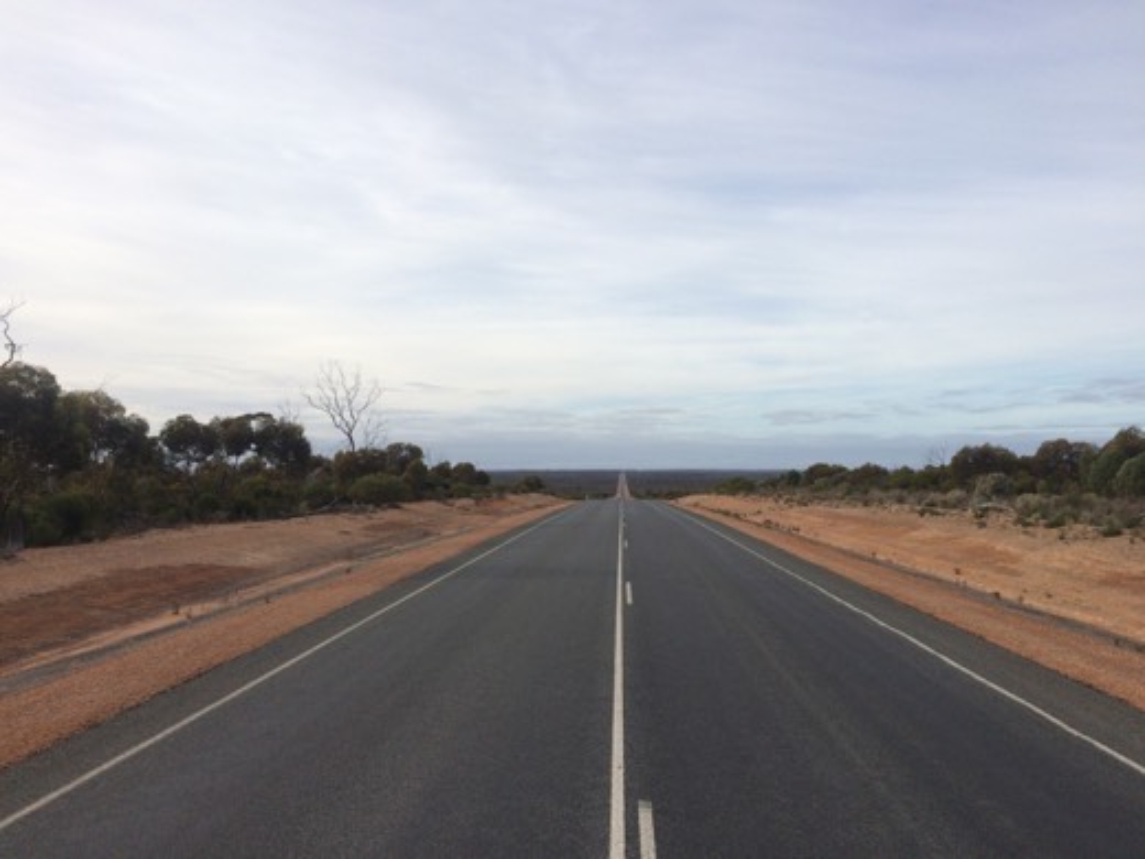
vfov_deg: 48.2
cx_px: 572
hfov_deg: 61.7
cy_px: 430
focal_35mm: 29
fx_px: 959
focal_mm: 4.15
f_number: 2.2
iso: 32
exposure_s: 1/2160
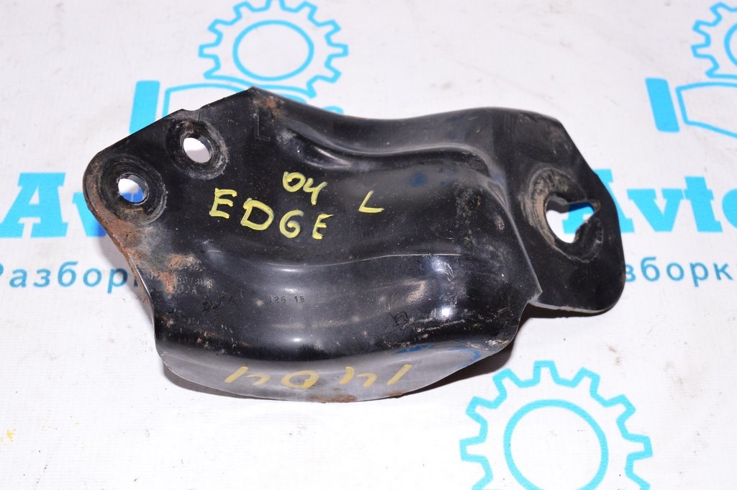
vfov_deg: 28.9
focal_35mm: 46
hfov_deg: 42.4
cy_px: 245
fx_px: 951
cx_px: 368
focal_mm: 31
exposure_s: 1/200
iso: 1600
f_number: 8
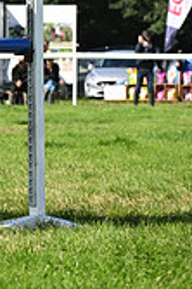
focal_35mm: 320
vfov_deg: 6.4
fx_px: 2565
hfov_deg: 4.2
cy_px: -37
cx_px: -278
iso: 200
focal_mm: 92
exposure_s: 1/1250
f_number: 4.5
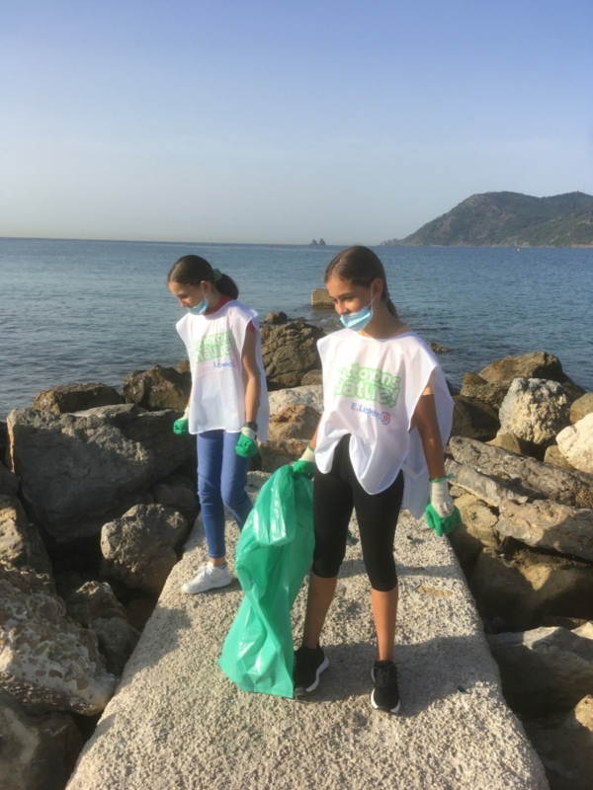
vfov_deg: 61.7
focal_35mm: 29
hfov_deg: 48.2
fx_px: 662
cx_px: 296
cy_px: 395
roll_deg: -1.8
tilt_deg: -12.5
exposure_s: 1/1374
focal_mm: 4.15
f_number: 2.2
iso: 25
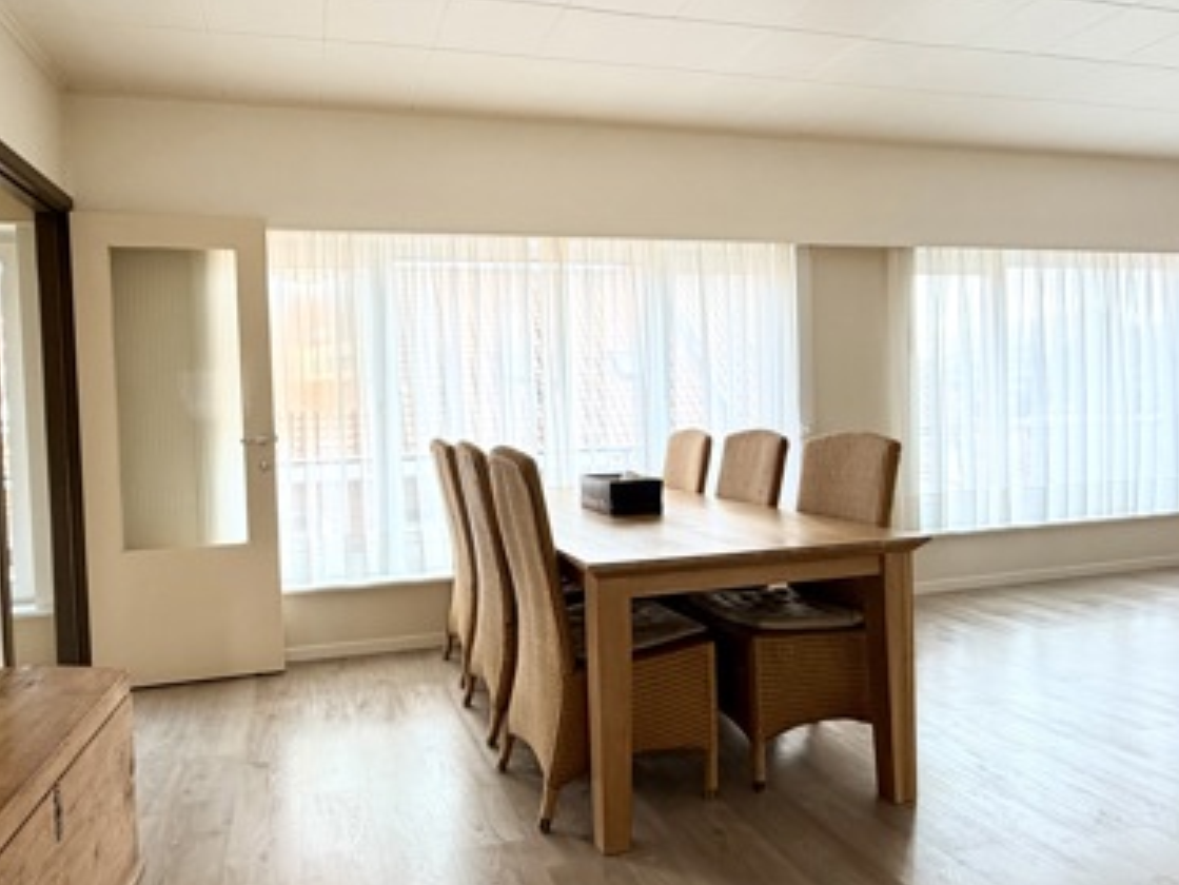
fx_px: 818
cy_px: 439
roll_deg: +2.3
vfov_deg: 56.8
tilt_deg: -2.7
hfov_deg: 71.4
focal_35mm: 24
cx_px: 525
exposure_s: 1/121
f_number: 2.2
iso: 80
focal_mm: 2.22
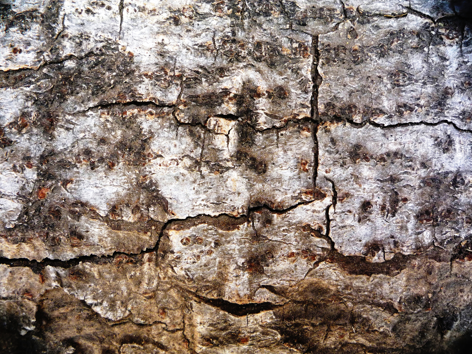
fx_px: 409
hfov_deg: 60.0
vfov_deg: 46.8
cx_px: 236
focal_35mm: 30
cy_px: 177
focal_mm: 5.2
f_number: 4.5
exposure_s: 1/80
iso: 100
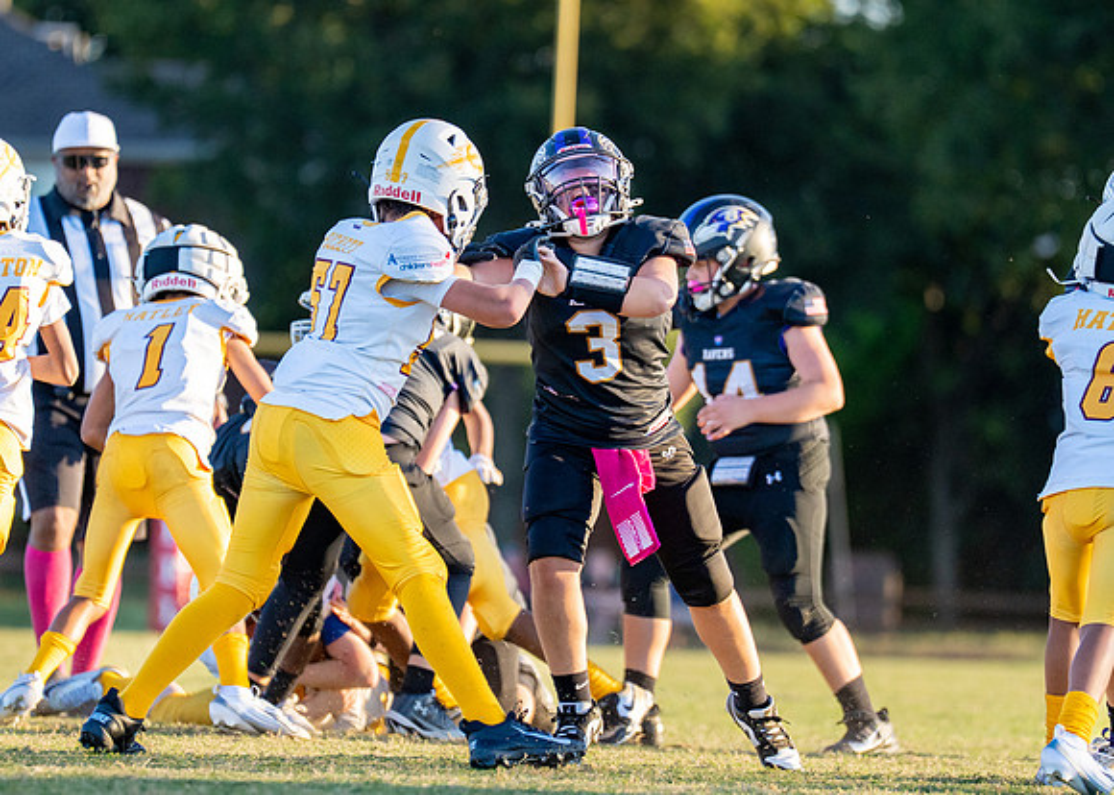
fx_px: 11775
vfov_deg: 3.9
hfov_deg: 5.4
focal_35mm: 372
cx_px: 595
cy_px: 401
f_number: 2.8
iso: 400
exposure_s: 1/2000
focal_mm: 200
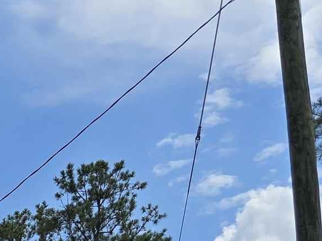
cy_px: 600
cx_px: -496
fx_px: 1135
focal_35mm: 122
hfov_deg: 12.2
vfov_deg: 10.3
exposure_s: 1/1192
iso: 12
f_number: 1.7
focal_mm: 6.3
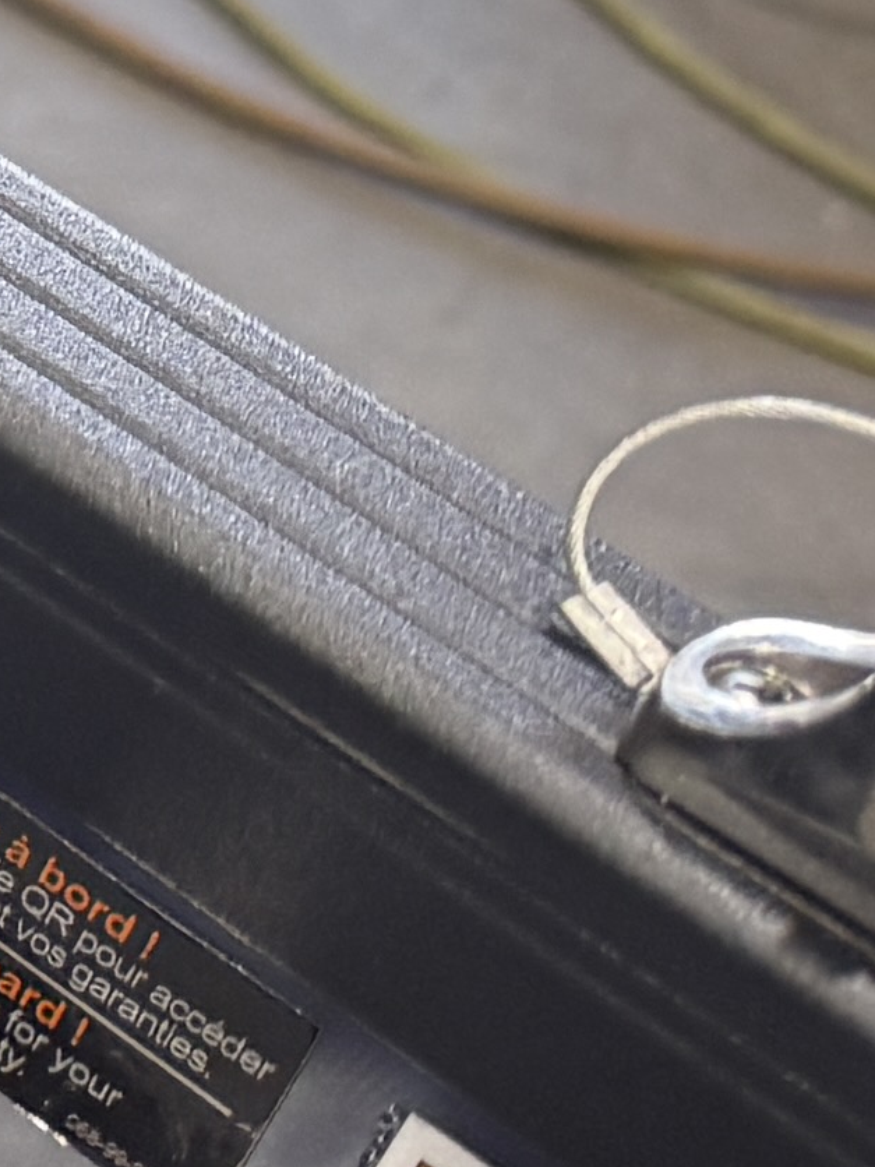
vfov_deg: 12.0
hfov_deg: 6.8
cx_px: -2776
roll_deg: -3.9
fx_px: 5527
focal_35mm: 164
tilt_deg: -40.8
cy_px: 443
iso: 125
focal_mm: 6.76
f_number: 1.78
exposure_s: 1/120
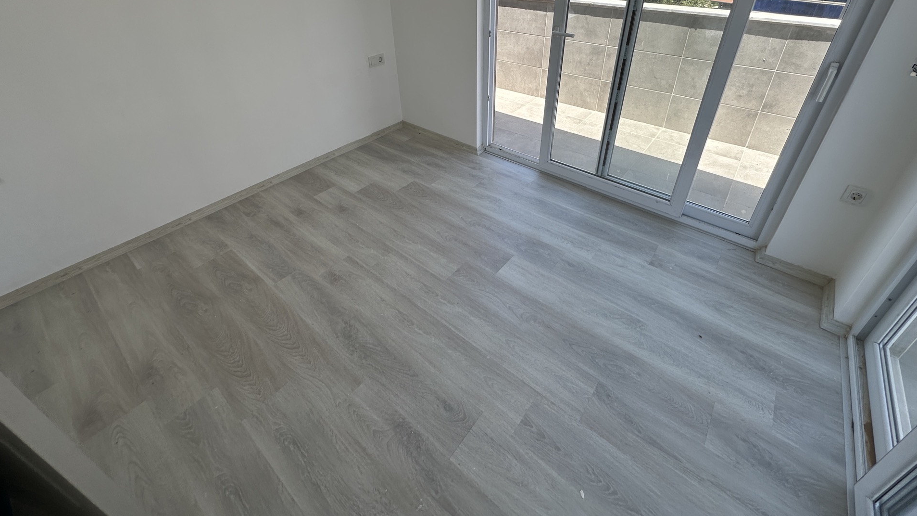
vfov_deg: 64.9
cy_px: 162
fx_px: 389
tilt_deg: -27.7
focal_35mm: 16
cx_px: 471
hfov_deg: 99.4
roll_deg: +1.0
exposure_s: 1/513
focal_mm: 2.22
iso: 40
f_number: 2.2
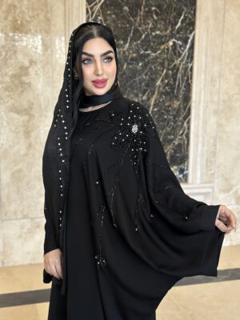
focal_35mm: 48
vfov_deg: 39.7
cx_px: 120
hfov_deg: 30.3
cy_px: 160
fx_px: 444
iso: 125
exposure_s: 1/50
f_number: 1.78
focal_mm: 6.86
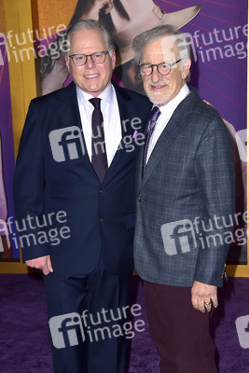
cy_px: 186
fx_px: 643
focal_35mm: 62
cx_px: 124
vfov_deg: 32.4
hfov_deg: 21.9
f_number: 6.3
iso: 320
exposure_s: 1/250
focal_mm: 62
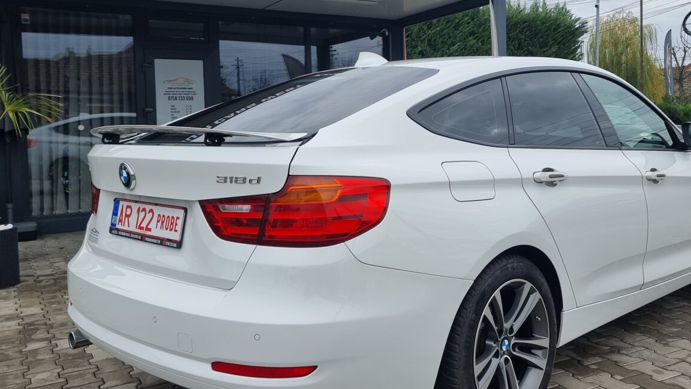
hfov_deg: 55.2
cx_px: 378
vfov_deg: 32.6
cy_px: 136
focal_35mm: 36
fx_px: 660
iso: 50
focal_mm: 6.7
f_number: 1.8
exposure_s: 1/272
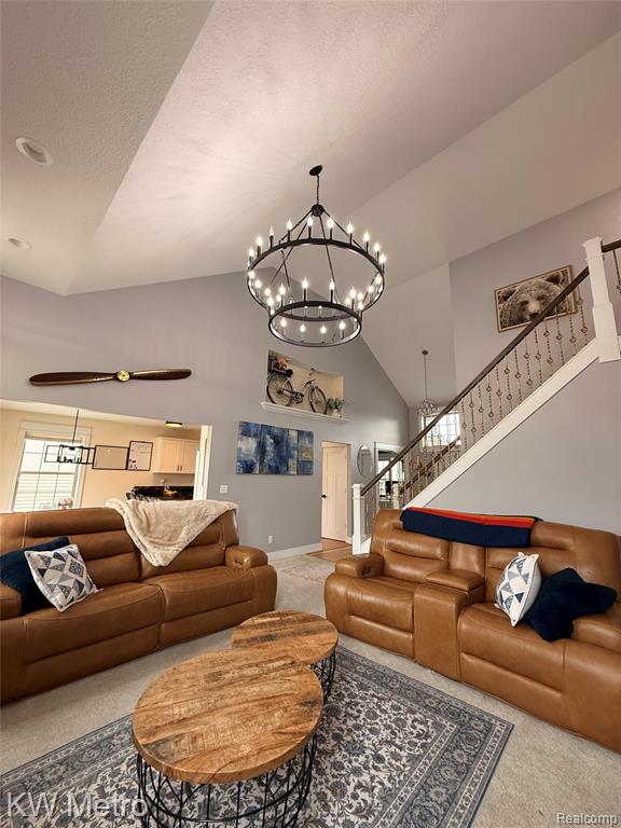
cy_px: 414
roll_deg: -1.5
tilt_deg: +11.4
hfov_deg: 85.7
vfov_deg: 102.1
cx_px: 310
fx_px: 335
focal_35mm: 14
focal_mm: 2.22
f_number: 2.2
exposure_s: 1/120
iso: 200
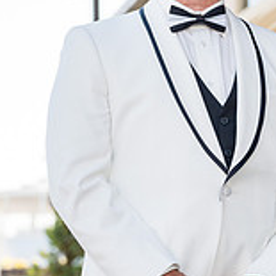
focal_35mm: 159
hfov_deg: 11.0
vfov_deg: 11.0
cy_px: 181
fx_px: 1434
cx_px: 150
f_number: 2.8
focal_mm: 50
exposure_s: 1/500
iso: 125
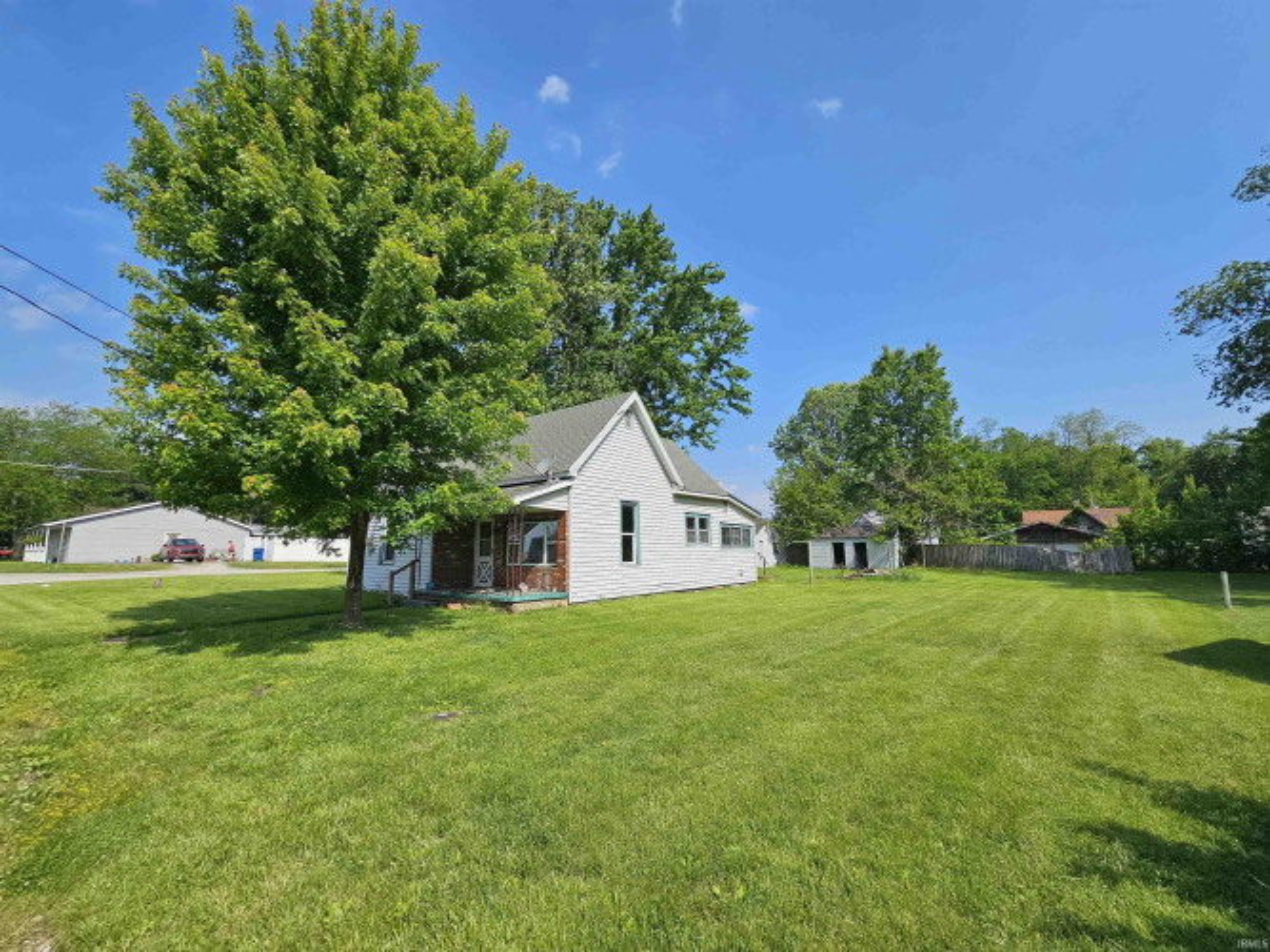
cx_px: 635
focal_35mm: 13
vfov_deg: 89.9
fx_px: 477
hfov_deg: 106.2
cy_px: 476
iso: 50
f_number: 2.2
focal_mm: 2.2
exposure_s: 1/3100
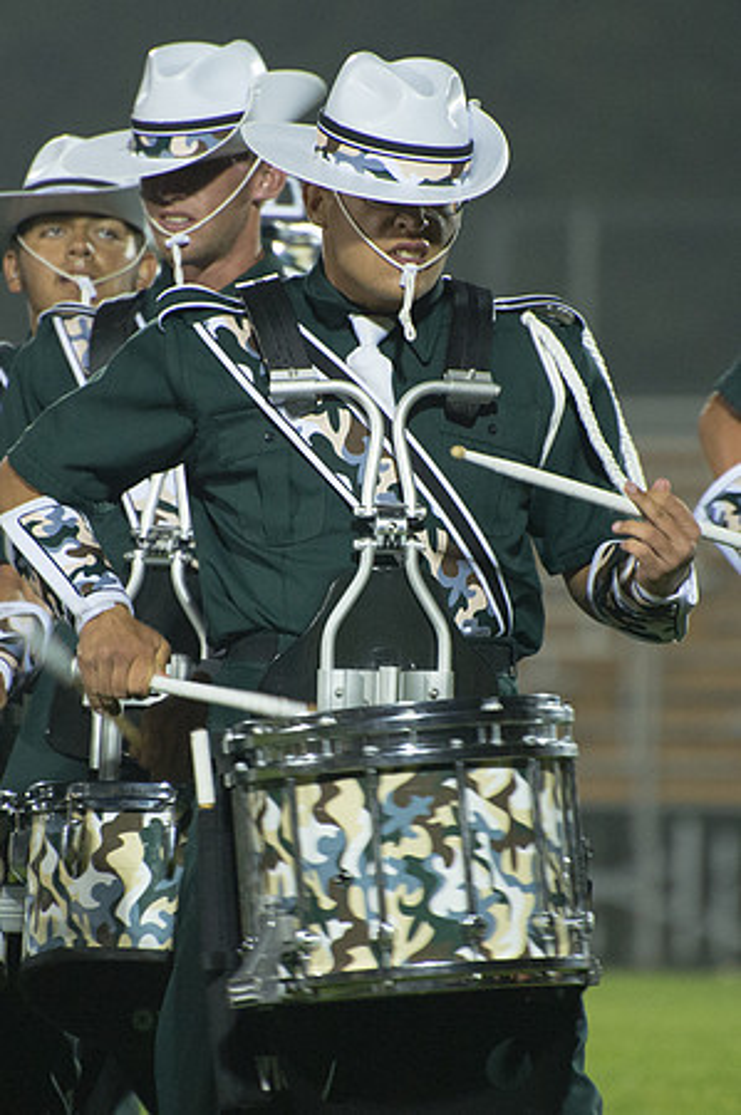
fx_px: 15873
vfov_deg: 4.0
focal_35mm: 513
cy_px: 575
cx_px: 406
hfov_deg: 2.7
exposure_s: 1/160
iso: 4000
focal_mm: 300
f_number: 5.6
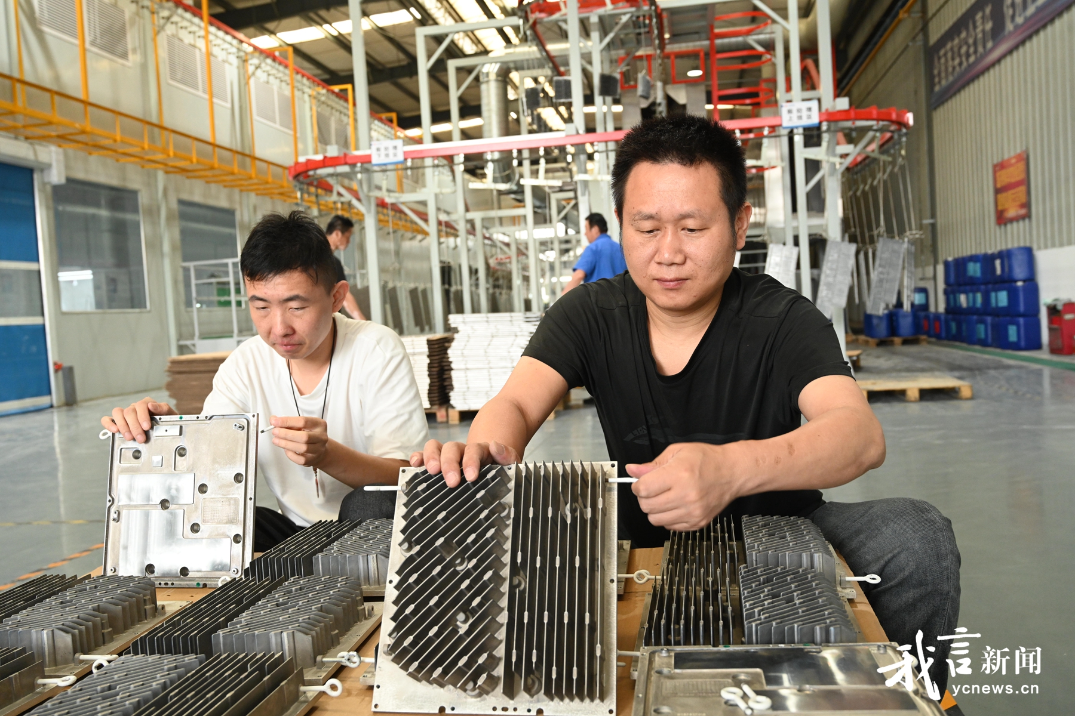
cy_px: 358
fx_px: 941
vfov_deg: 41.7
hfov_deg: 59.5
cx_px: 538
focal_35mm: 32
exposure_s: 1/80
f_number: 5.6
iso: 2000
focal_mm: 31.5
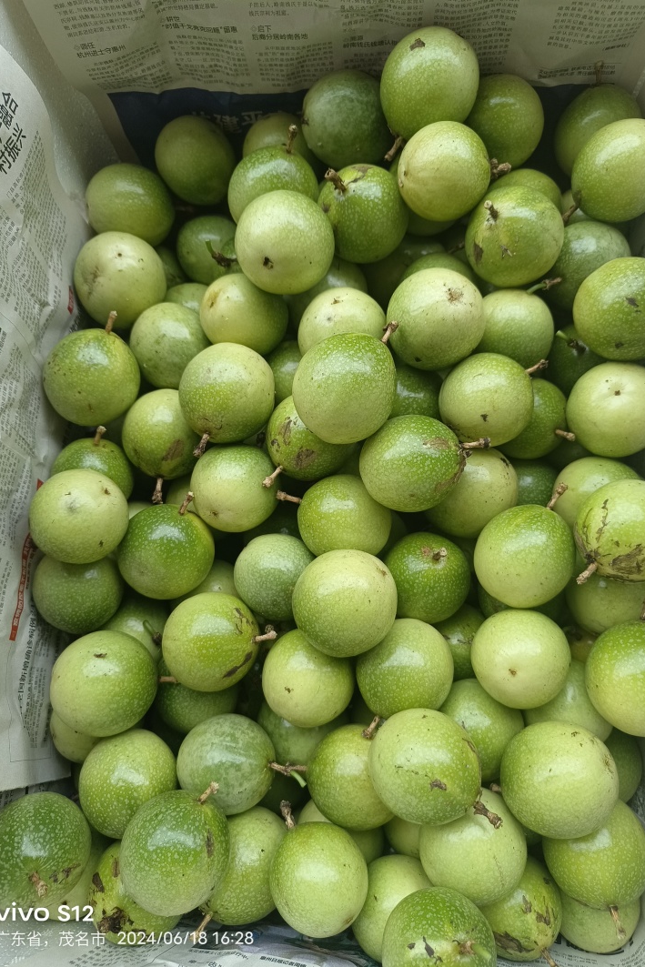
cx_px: 338
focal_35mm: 24
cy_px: 484
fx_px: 645
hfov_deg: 53.1
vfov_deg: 73.7
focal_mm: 5.59
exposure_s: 1/100
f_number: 1.88
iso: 263
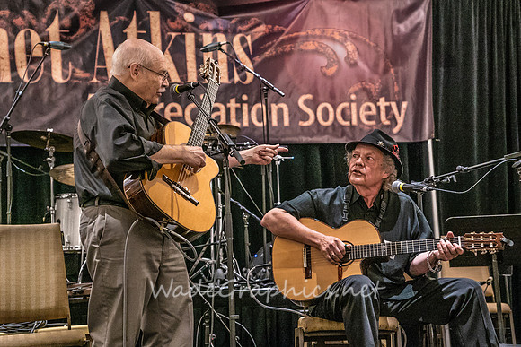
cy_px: 186
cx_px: 288
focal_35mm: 81
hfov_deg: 25.1
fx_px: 1171
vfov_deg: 16.9
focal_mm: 70
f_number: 5.6
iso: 8000
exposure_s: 1/160
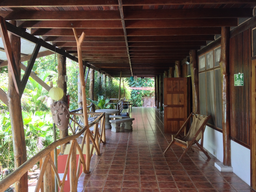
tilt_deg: -4.7
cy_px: 96
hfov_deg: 52.6
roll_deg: -0.7
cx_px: 128
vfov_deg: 40.7
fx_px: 259
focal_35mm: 35
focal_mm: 4.28
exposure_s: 1/30
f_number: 2.4
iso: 50
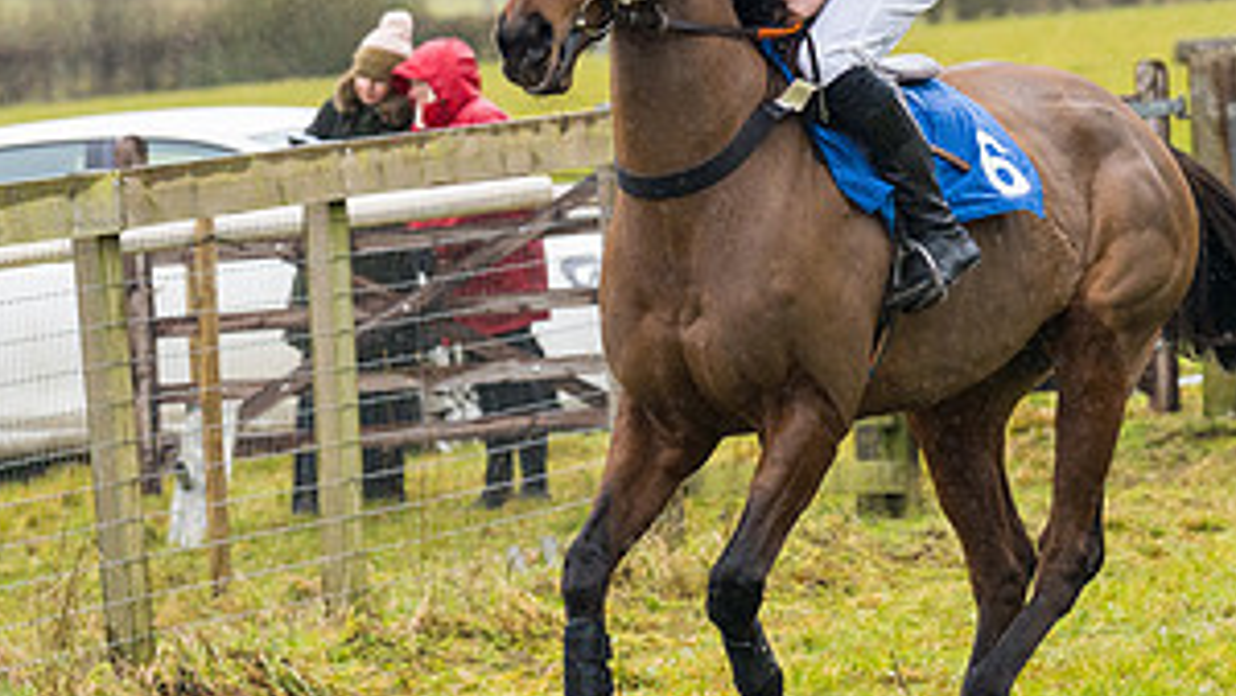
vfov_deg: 3.6
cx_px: 742
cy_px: 311
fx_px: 11081
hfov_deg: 6.4
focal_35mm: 338
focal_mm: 135
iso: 800
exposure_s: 1/1000
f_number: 4
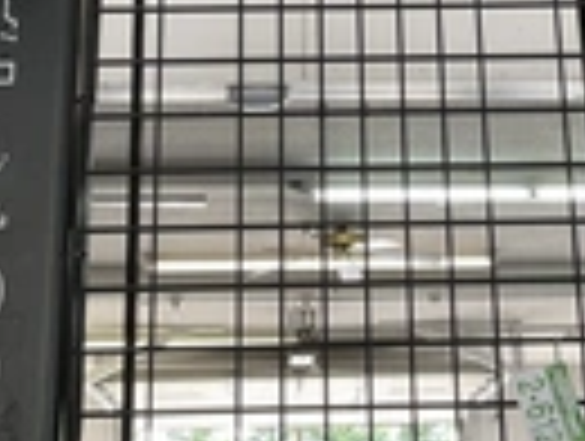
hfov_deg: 21.9
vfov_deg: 16.2
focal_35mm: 89
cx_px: 356
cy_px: -27
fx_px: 1507
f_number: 1.8
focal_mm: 3
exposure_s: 1/60
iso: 40
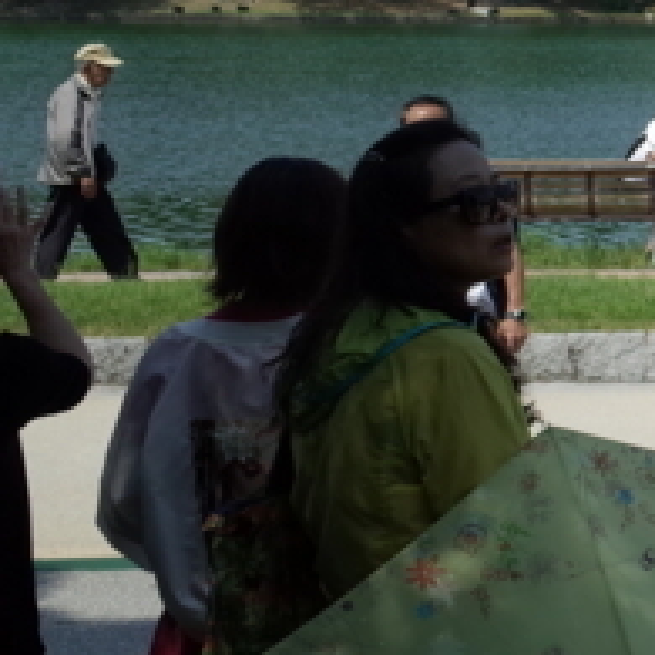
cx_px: 1552
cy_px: 10
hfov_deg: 11.6
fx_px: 2676
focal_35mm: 125
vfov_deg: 13.8
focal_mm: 18.3
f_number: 4
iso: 100
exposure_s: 1/1000
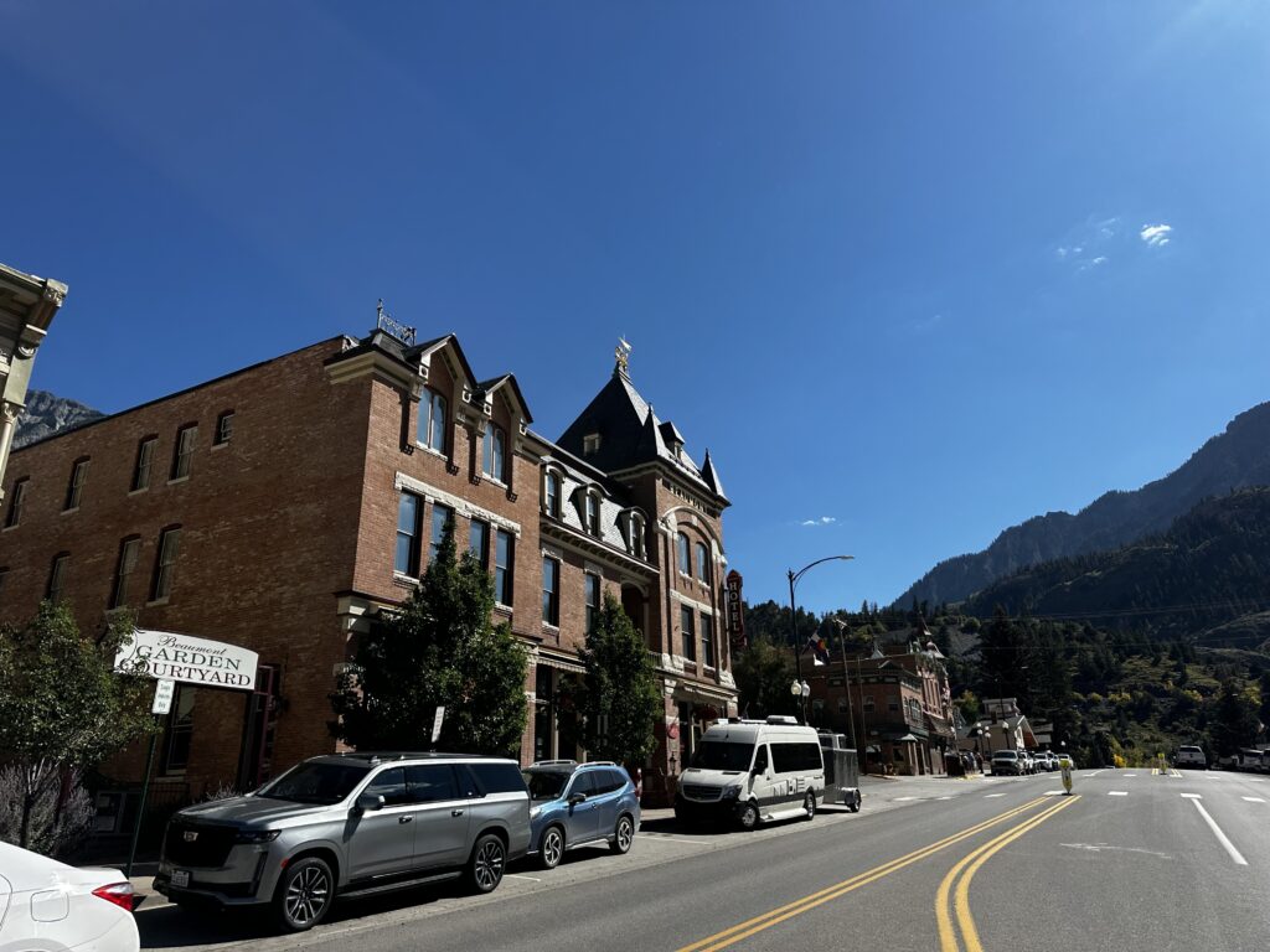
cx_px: 635
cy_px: 476
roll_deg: -4.3
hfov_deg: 71.6
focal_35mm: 24
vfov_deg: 56.8
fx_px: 881
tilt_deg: +23.7
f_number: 1.78
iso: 80
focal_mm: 6.86
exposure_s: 1/4545
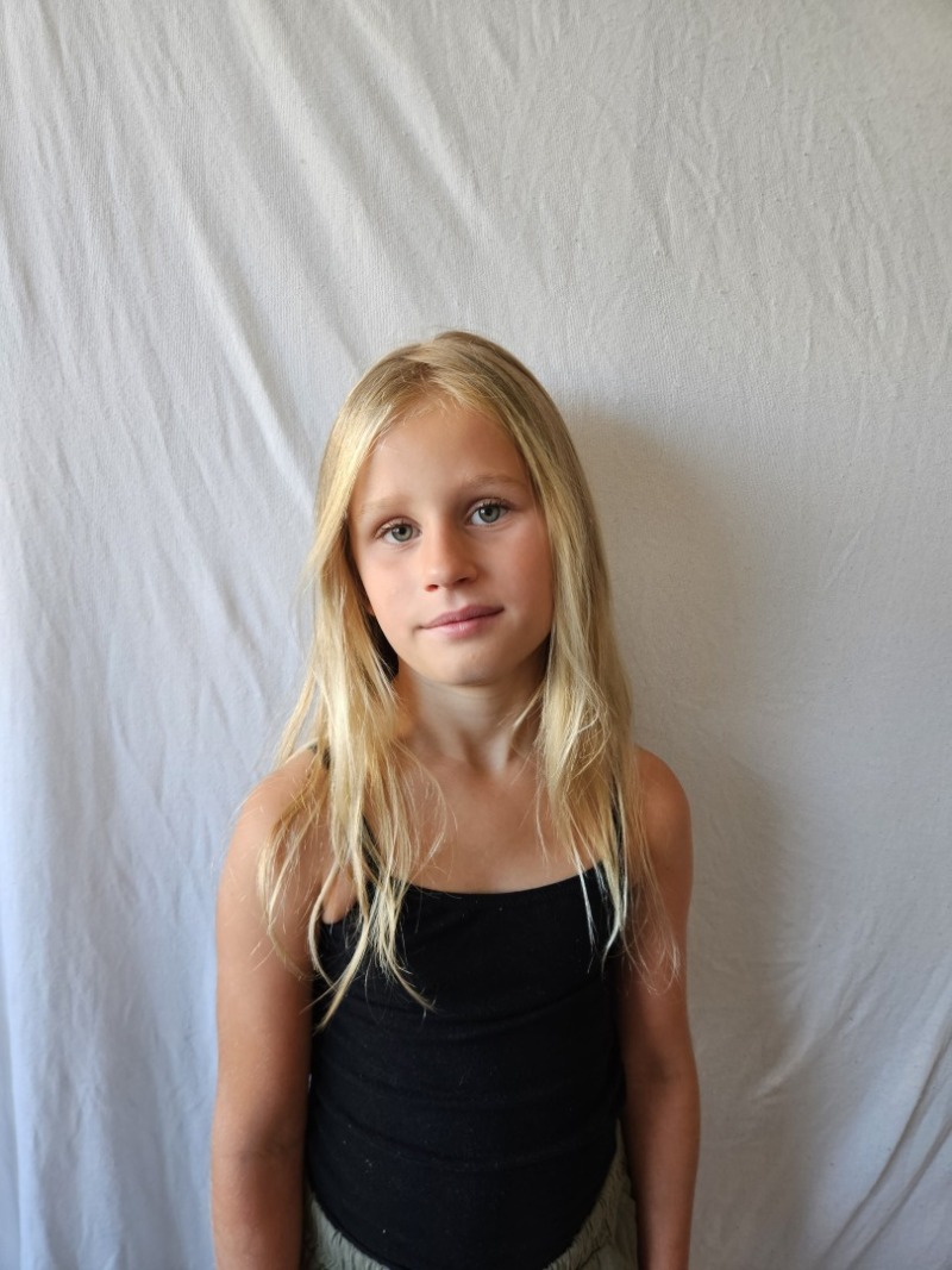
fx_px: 844
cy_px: 635
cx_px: 476
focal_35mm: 23
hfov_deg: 58.9
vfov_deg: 73.9
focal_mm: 5.4
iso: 160
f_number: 1.8
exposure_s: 1/180
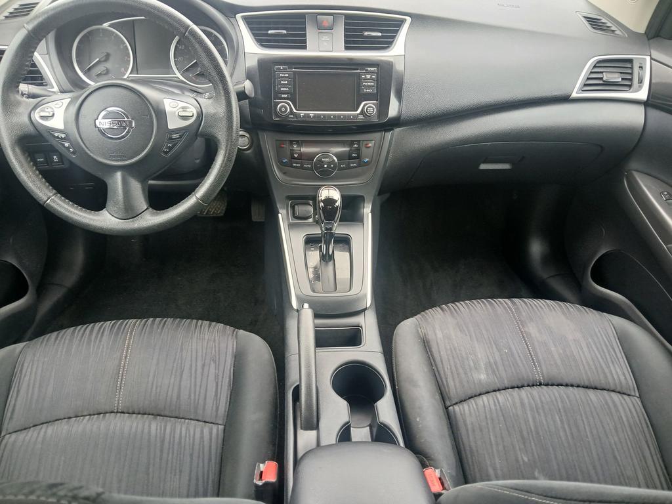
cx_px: 336
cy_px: 252
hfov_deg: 67.3
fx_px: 505
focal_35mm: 26
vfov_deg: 53.1
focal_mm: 3.98
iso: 50
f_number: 1.8
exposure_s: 1/60
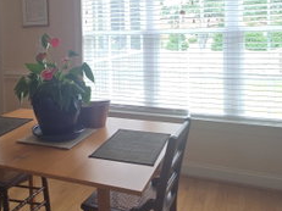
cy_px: 51
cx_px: 91
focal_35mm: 36
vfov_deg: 38.5
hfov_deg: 50.3
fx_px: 293
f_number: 2.2
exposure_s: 1/60
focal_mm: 2.2
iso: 50
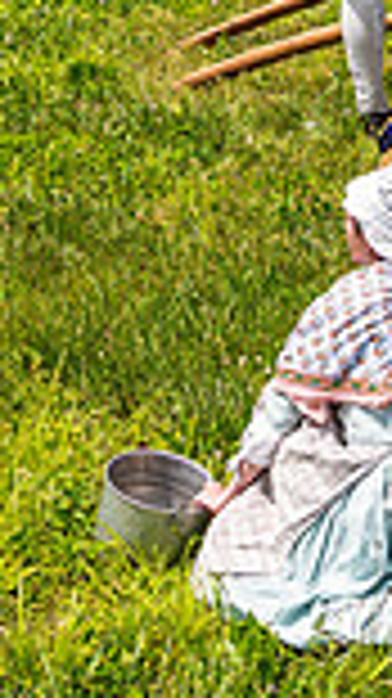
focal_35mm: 161
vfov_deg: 13.1
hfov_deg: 7.5
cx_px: 464
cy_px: -106
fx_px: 2980
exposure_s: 1/160
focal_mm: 40
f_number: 8
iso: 64
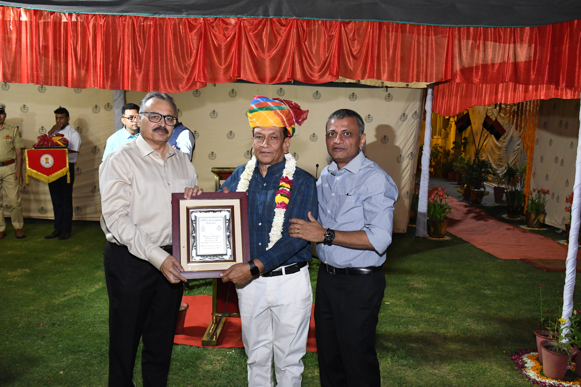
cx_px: 290
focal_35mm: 34
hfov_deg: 55.8
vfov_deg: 38.9
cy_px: 194
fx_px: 549
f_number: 6.3
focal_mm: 23
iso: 3200
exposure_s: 1/125
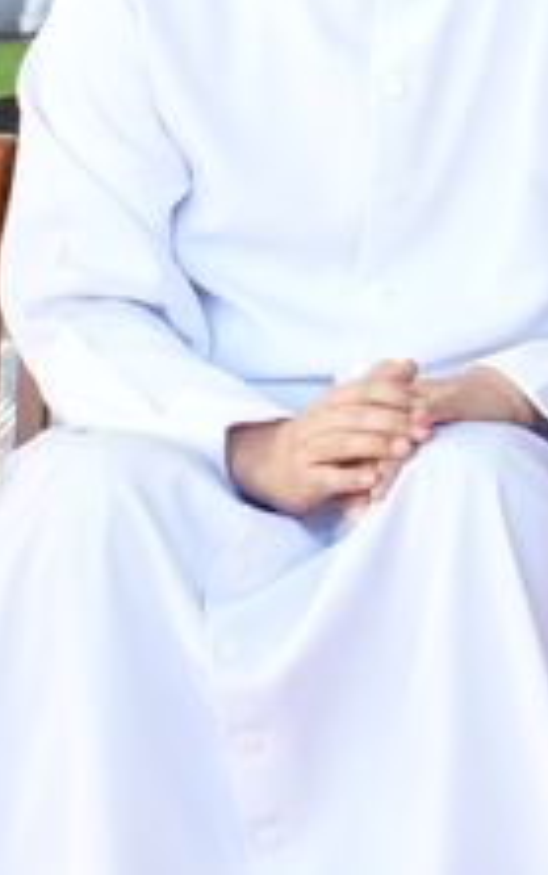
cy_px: -93
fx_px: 22201
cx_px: 954
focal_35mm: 930
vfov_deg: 2.3
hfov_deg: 1.4
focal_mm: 135
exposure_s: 1/125
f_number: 5.6
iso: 1250
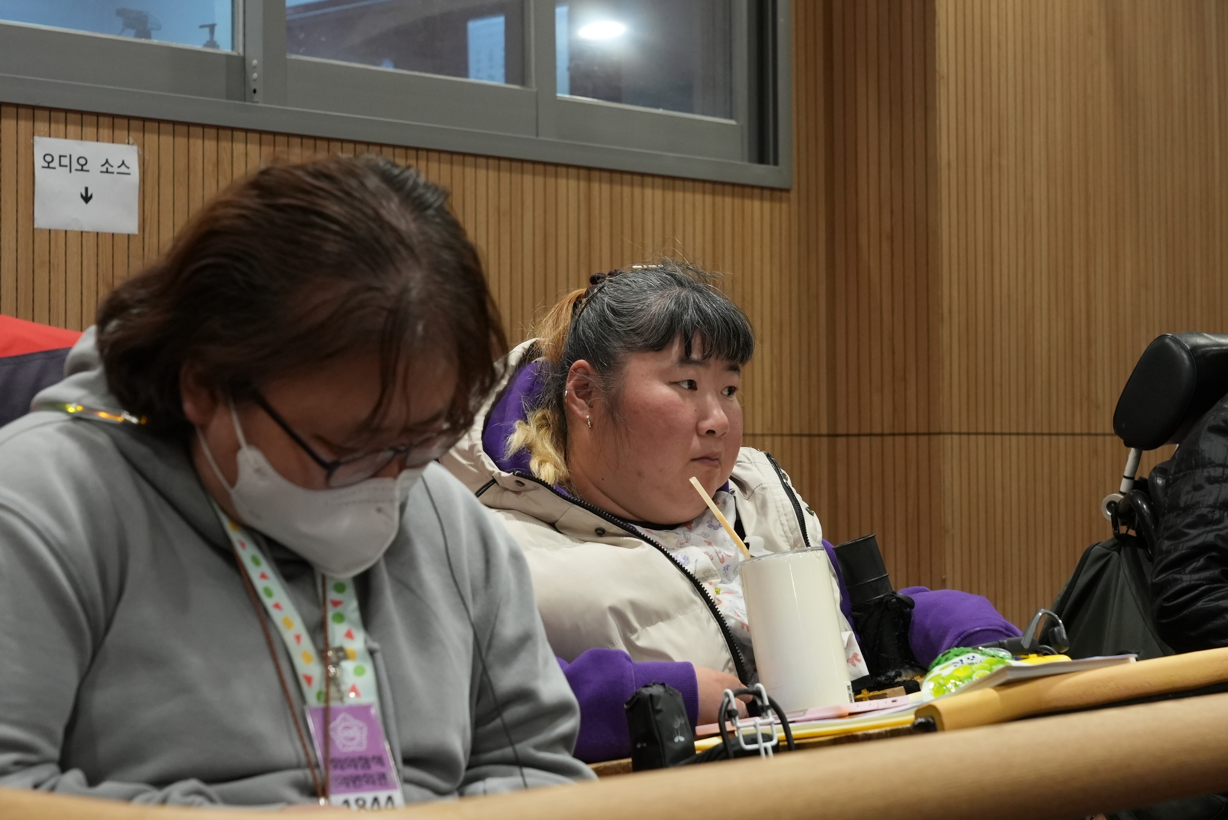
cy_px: 410
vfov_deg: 18.0
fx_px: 2594
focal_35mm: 76
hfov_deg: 26.6
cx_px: 614
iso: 5000
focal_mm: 76
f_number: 8
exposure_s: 1/50
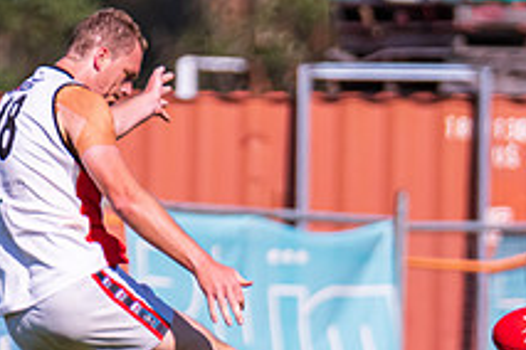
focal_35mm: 1644
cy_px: 336
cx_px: 622
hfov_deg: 1.3
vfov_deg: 0.8
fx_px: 24019
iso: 800
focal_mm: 460
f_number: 6.3
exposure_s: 1/4000
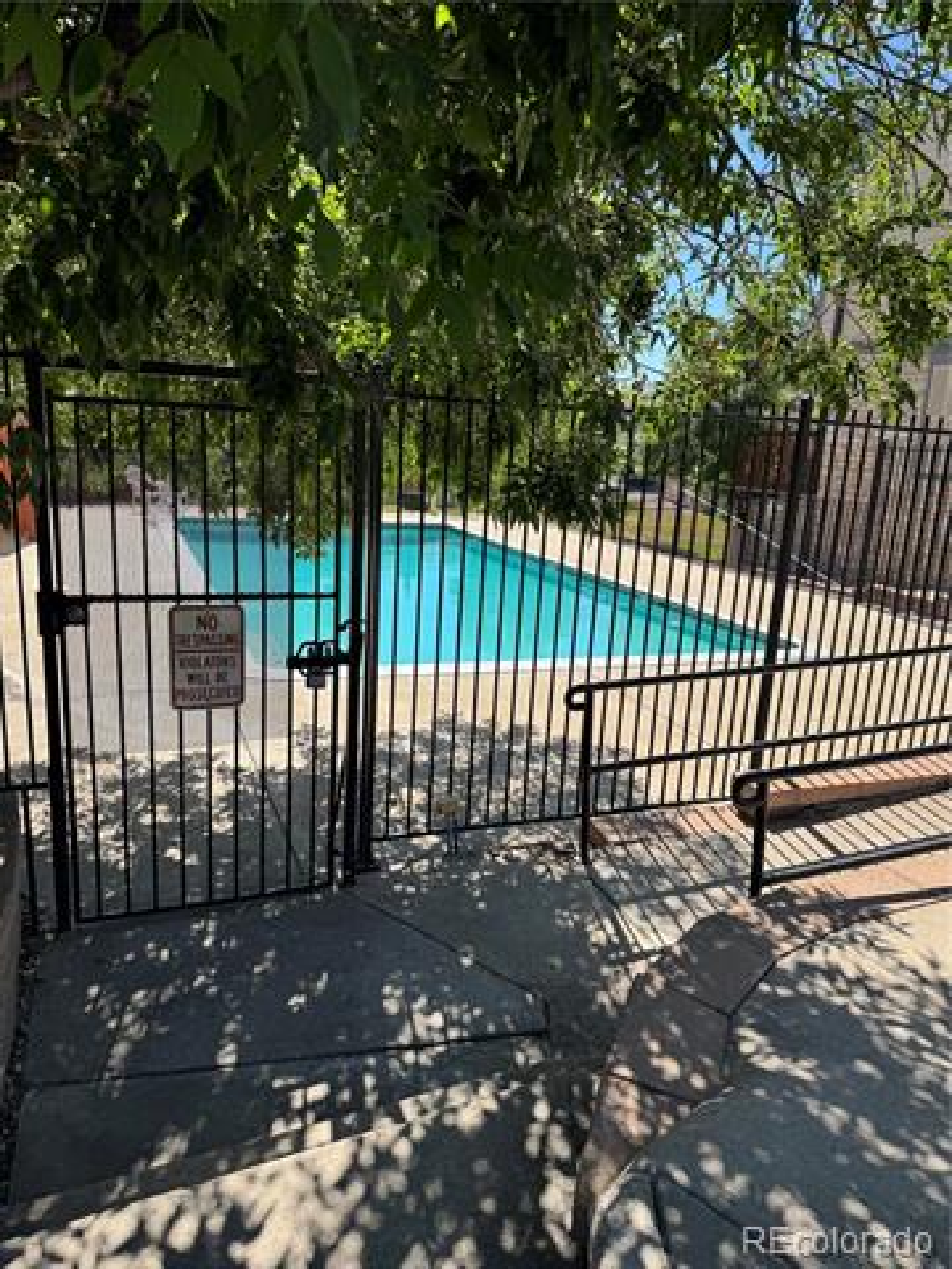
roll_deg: -3.3
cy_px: 634
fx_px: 880
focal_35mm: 24
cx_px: 476
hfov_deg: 56.8
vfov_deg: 71.6
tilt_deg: -13.3
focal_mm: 6.76
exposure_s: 1/2041
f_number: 1.78
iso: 80
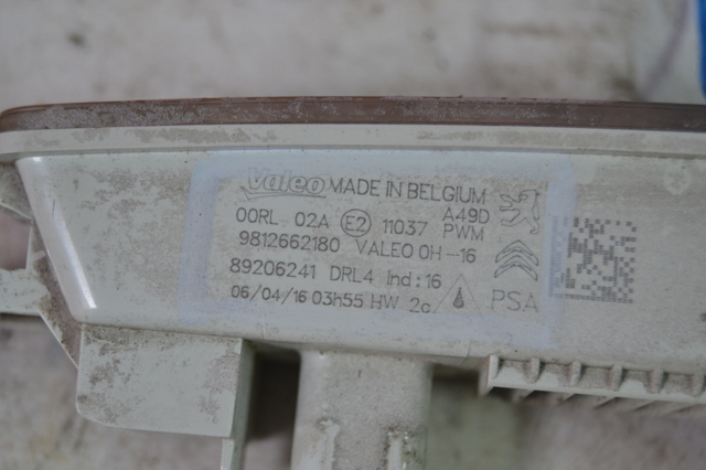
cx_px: 353
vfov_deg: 16.5
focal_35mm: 82
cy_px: 235
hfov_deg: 24.6
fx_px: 1617
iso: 800
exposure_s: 1/60
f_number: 5.6
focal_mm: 55
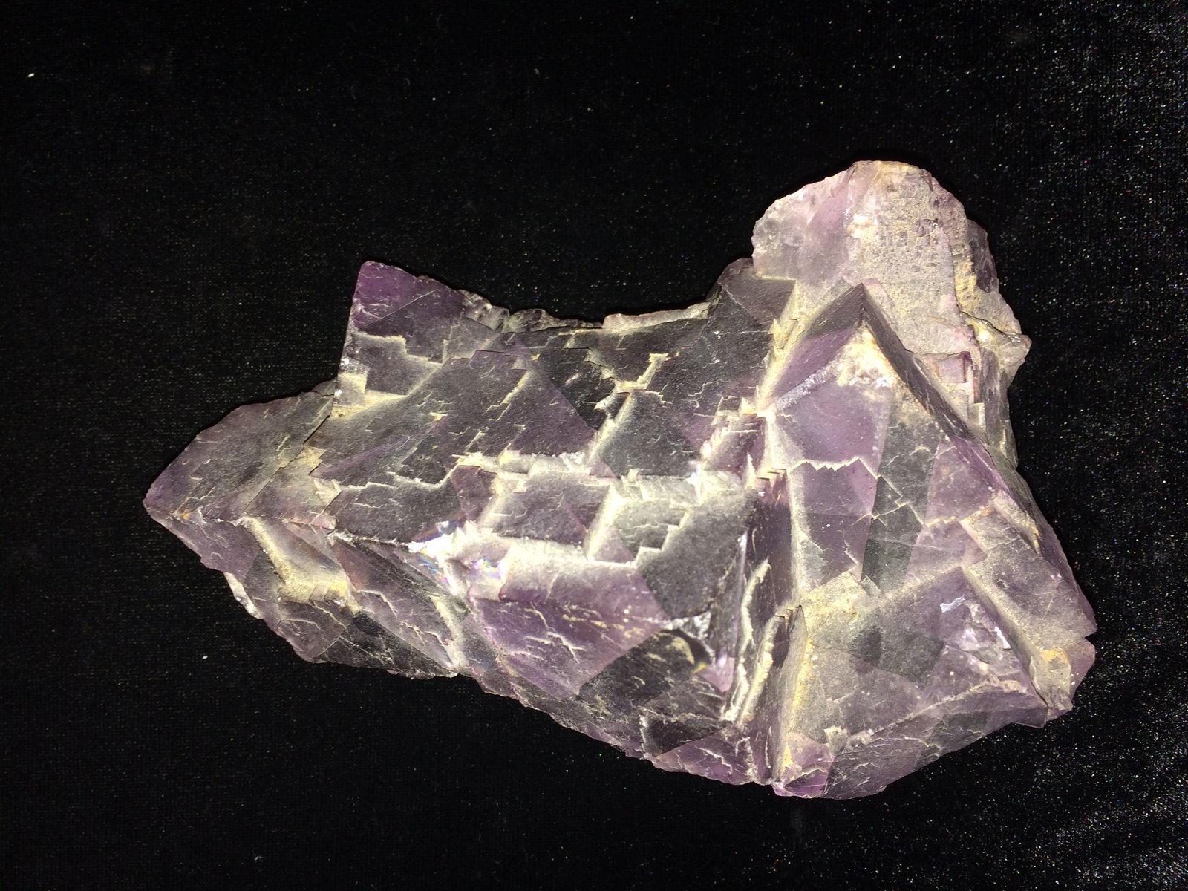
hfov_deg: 60.0
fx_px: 1030
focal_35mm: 30
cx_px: 594
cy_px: 446
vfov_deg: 46.8
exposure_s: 1/28
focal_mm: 4.12
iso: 32
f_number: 2.2
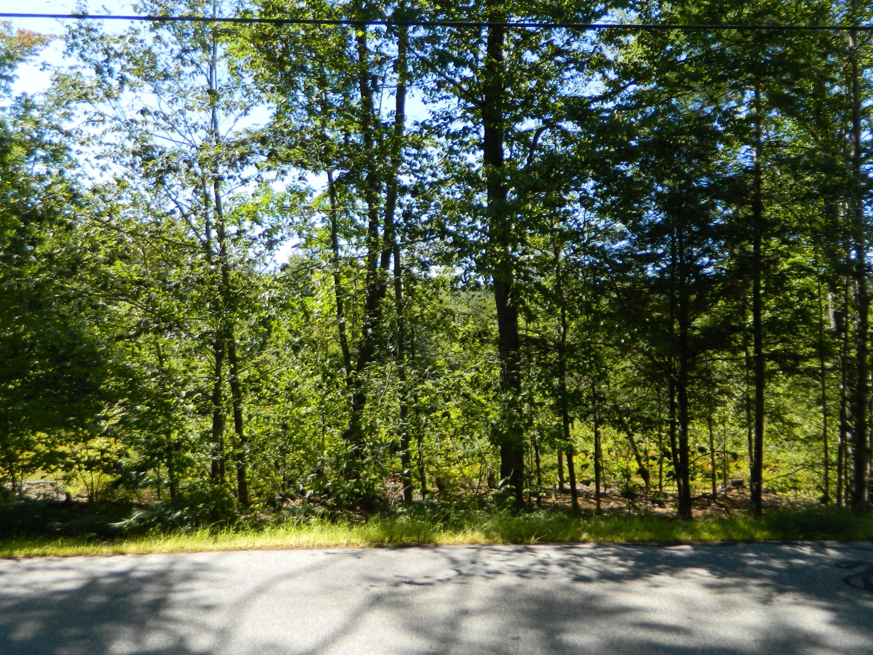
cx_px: 476
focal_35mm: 30
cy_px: 304
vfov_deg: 46.8
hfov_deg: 59.9
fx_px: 757
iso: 80
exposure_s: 1/400
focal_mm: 4.5
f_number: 3.1
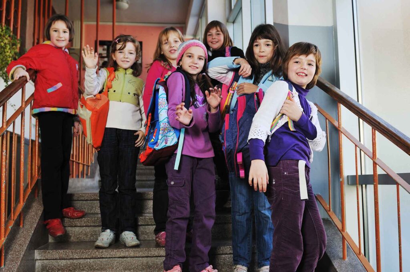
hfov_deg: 53.2
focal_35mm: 36
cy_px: 136
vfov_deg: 36.8
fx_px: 409
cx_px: 205
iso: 100
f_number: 3.2
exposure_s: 1/160
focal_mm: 24
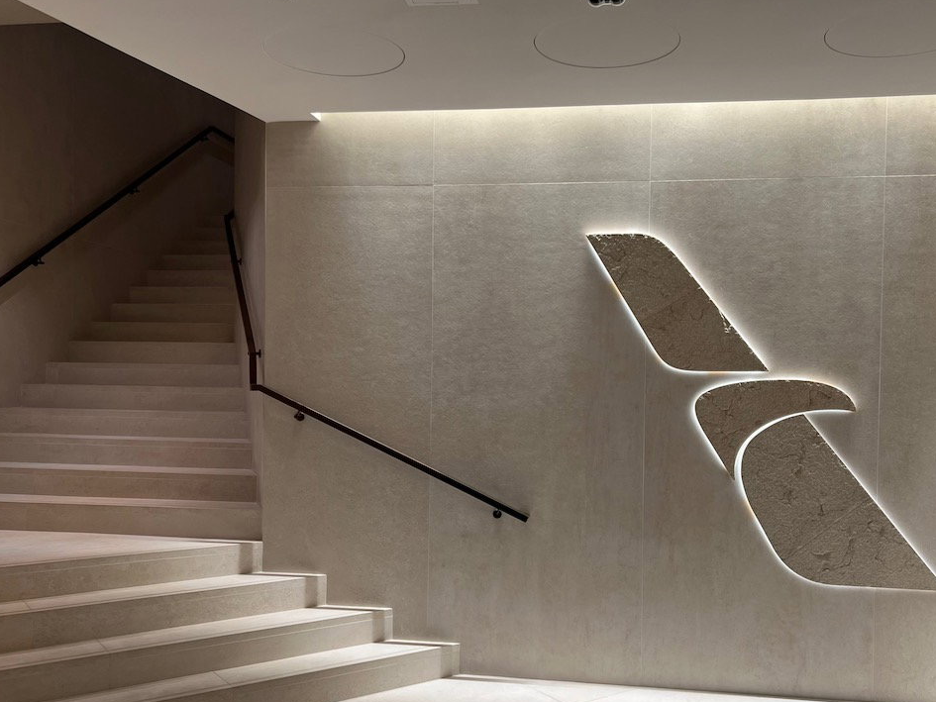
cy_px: 401
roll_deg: +0.6
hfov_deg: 55.2
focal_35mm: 33
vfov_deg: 42.8
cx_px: 521
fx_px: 892
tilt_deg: -3.7
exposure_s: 1/100
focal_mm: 5.7
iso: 32
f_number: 1.5
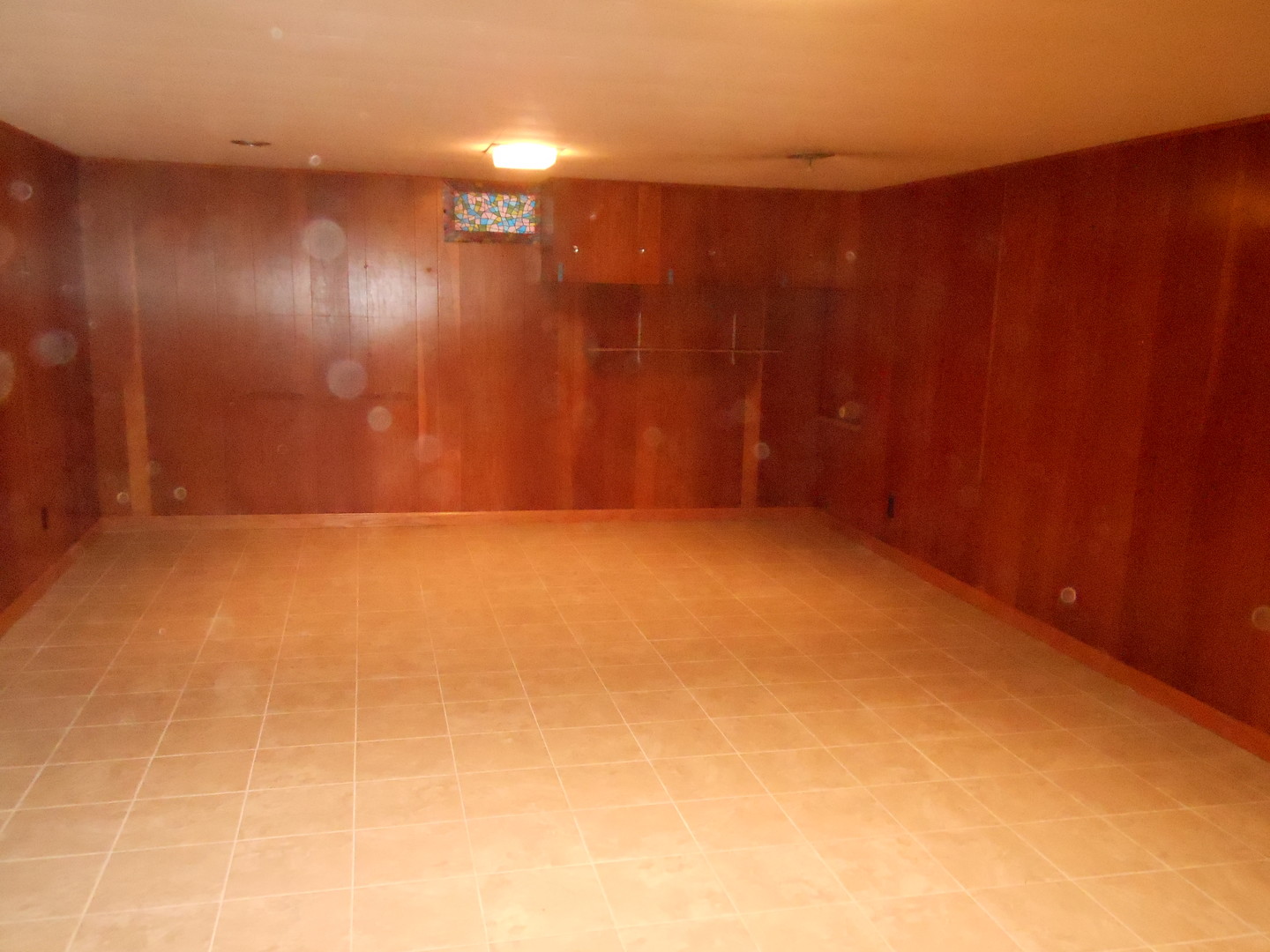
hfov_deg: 61.7
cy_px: 476
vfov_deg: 48.2
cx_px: 635
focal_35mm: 29
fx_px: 1064
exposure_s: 1/25
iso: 1250
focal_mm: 5.2
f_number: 3.3
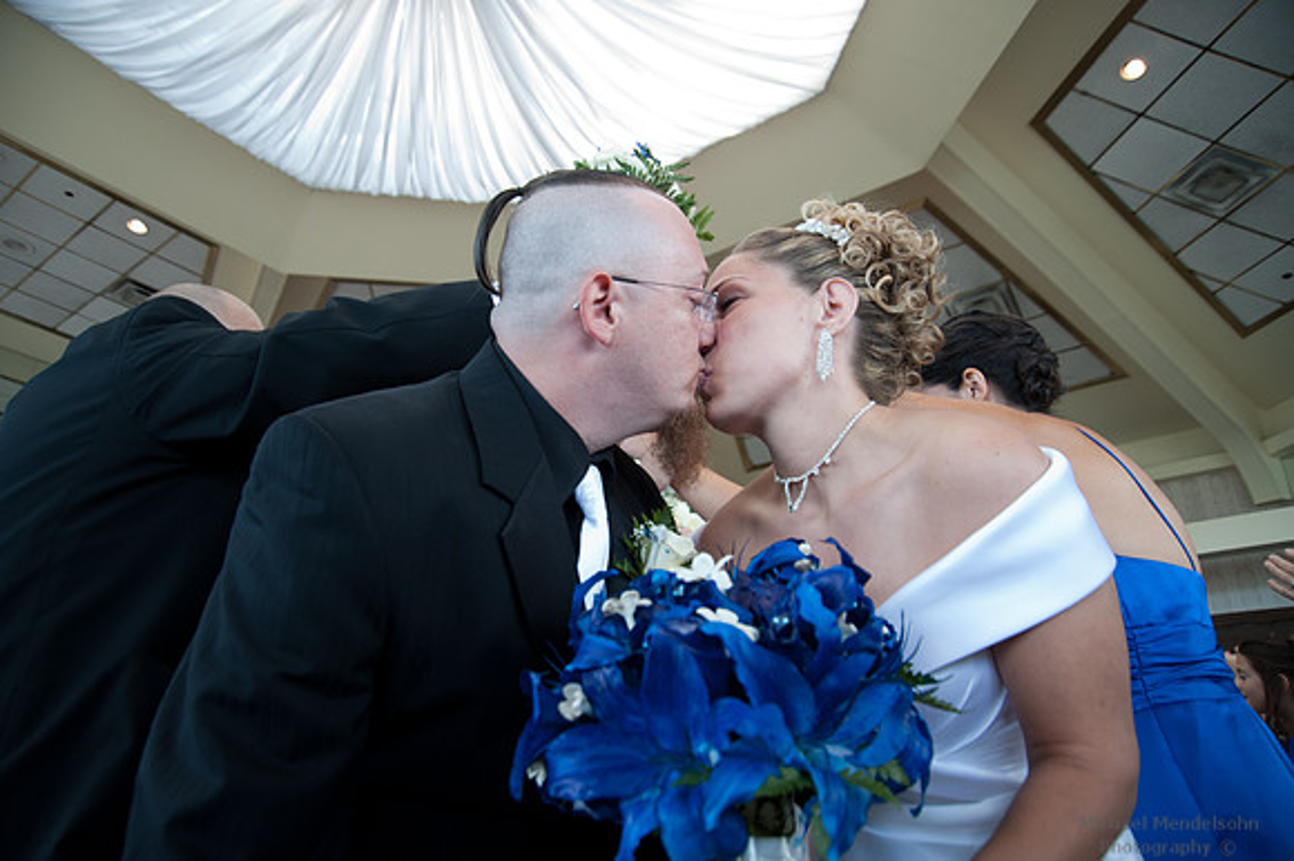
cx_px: 647
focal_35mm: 24
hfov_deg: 73.8
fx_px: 862
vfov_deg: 53.1
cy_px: 430
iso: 800
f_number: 4.5
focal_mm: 24
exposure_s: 1/100
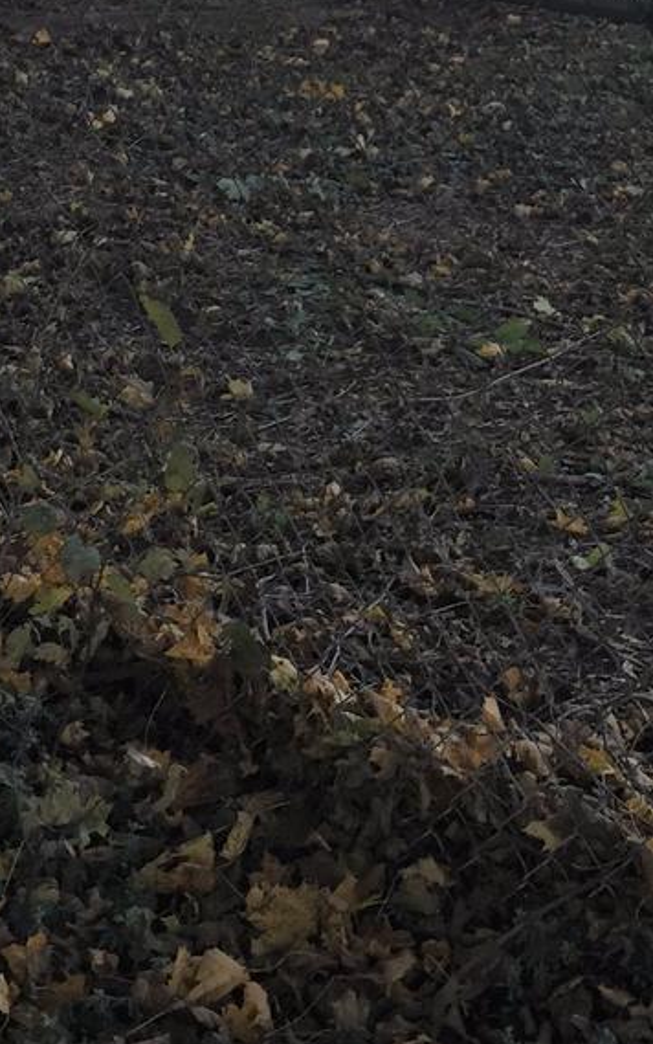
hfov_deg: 15.7
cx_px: 451
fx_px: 2362
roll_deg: +0.8
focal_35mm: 83
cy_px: 75
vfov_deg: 24.1
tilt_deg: -5.2
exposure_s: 1/350
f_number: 2.2
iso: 32
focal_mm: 4.15
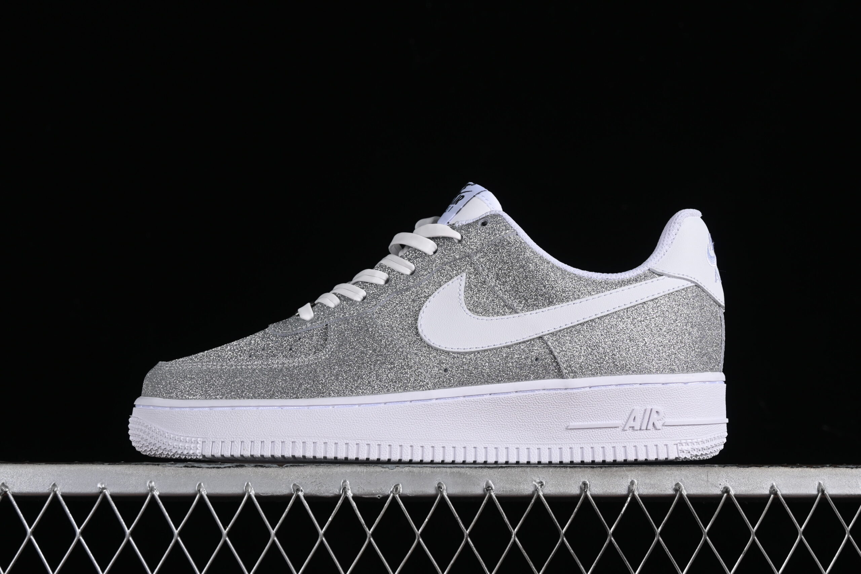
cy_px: 287
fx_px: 1794
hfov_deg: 27.0
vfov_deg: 18.2
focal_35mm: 75
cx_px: 430
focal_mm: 50
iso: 160
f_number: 8
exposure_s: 1/80
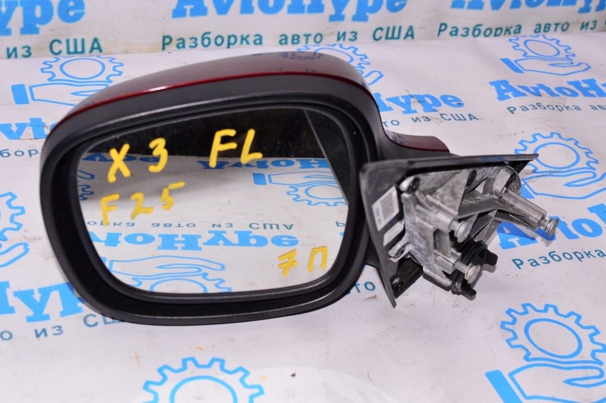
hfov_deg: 35.1
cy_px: 202
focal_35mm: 57
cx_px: 303
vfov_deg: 23.7
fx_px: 959
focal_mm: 38
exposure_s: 1/200
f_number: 8
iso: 1600
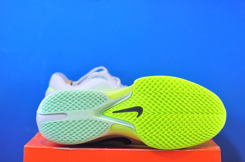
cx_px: 122
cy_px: 81
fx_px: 510
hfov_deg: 27.0
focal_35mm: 75
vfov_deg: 18.1
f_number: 2.2
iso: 250
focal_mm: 50
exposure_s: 1/320
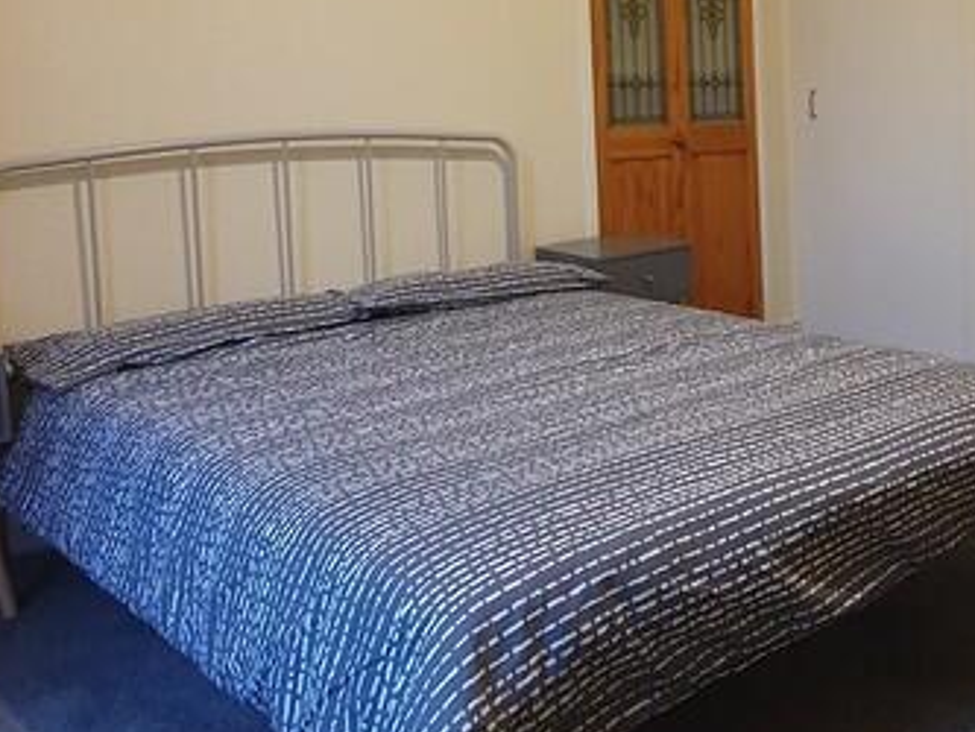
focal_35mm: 40
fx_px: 1127
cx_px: 770
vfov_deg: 35.0
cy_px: 161
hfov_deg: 44.6
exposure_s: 1/33
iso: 320
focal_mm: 1.8
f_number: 2.2
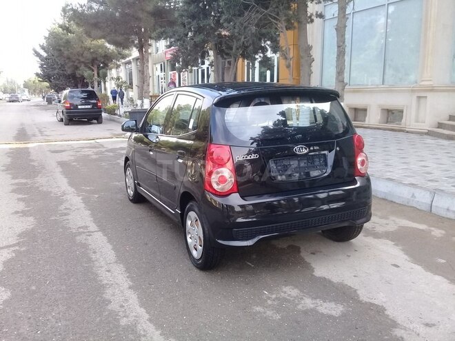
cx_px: 228
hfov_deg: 58.4
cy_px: 170
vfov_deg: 45.4
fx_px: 407
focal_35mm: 31
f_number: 2.2
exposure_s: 1/100
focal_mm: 3.3
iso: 64
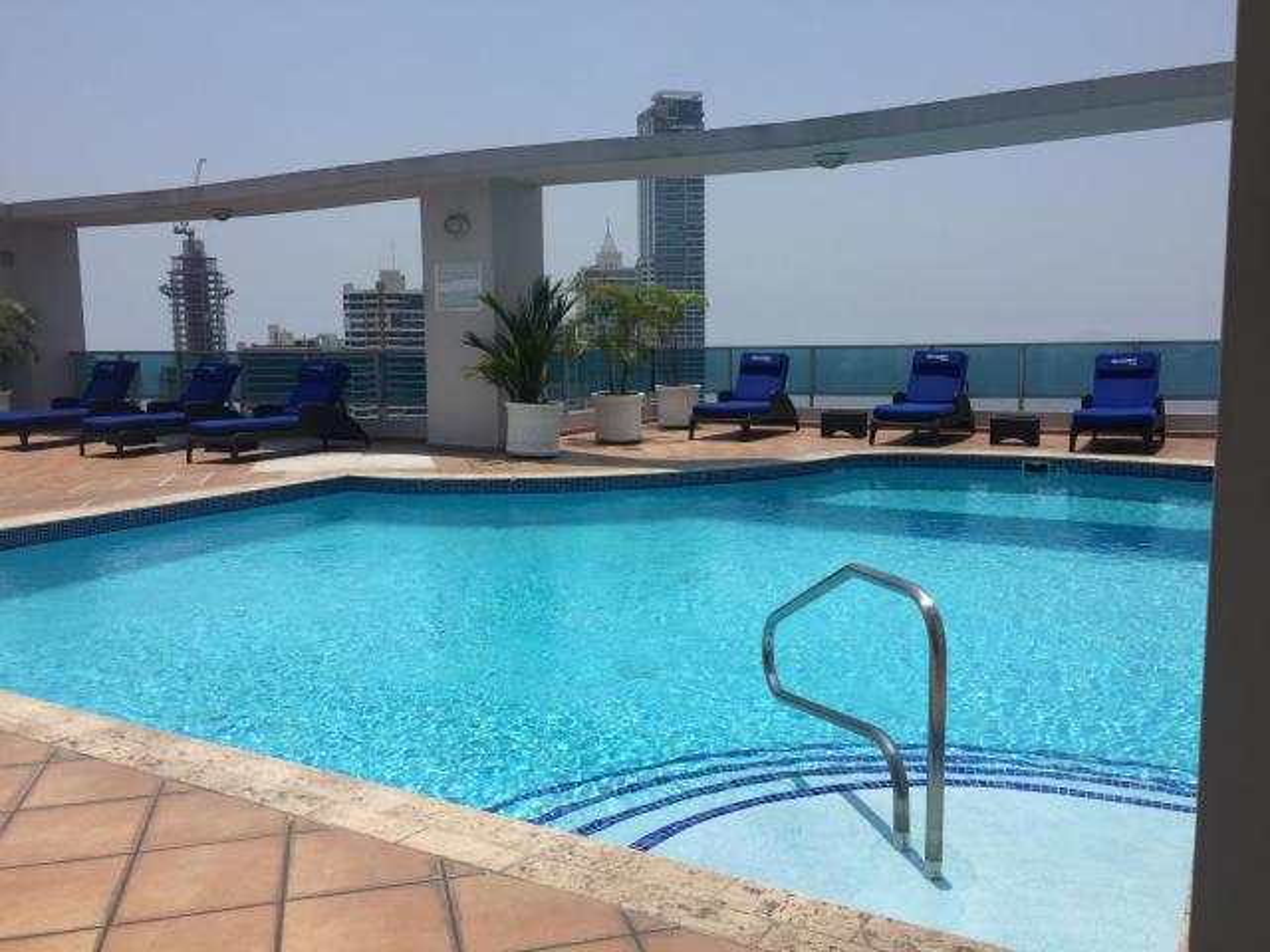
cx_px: 635
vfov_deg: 48.2
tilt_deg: -6.4
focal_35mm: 29
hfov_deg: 61.7
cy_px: 476
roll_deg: -0.1
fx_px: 1064
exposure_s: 1/3597
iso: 32
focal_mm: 4.15
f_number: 2.2
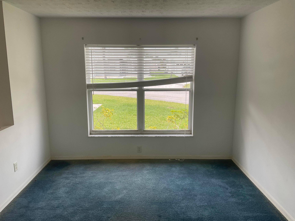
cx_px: 148
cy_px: 110
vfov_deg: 48.2
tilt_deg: -10.5
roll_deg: +0.0
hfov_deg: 61.7
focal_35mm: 29
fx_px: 247
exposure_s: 1/132
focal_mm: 3
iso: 16
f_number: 1.8
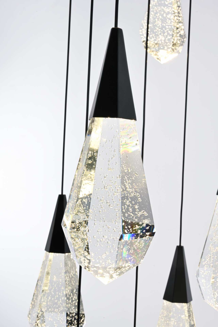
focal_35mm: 68
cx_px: 109
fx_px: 618
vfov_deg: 29.7
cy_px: 164
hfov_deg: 20.0
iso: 125
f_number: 22
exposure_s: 1/2
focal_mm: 68
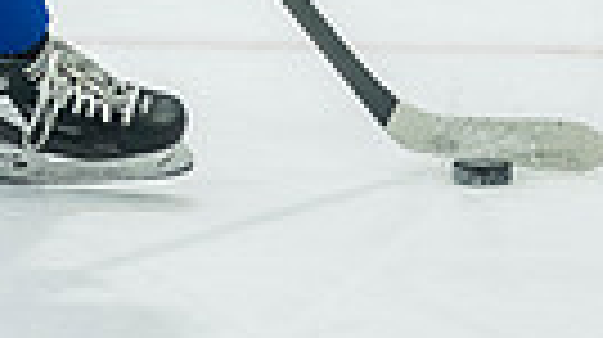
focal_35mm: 559
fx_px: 8927
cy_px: -364
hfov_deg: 3.9
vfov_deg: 2.2
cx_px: -272
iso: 1600
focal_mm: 95
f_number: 3.2
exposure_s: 1/1000
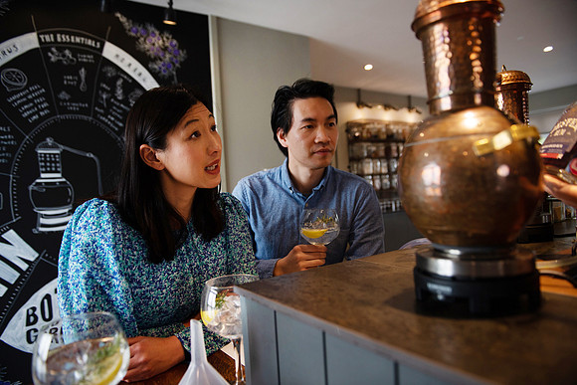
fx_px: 385
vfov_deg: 53.2
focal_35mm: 24
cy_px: 192
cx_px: 288
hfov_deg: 73.7
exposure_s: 1/250
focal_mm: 24
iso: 400
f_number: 2.8
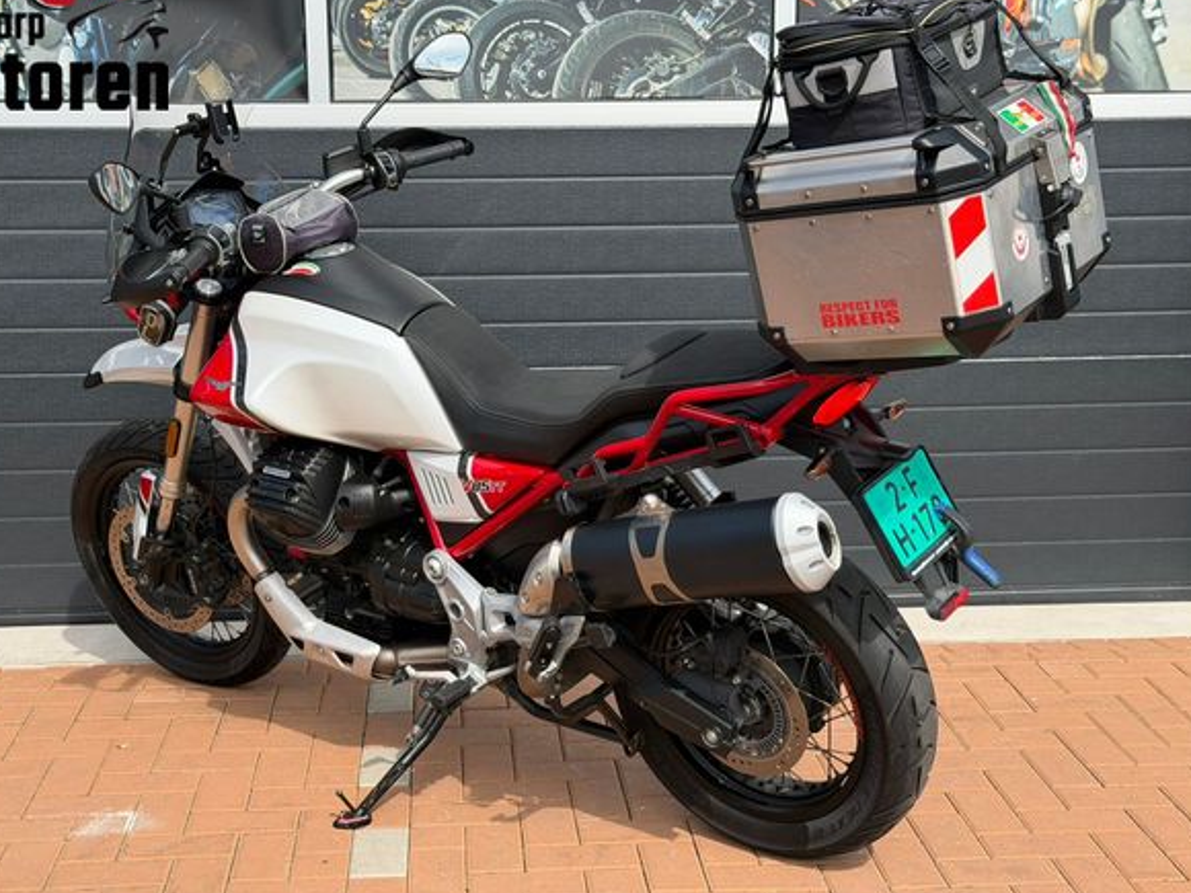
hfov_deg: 36.2
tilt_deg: -8.2
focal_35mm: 53
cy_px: 466
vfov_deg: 27.5
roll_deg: +0.8
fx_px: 1824
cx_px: 563
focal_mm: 6.76
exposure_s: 1/2415
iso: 80
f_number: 1.78
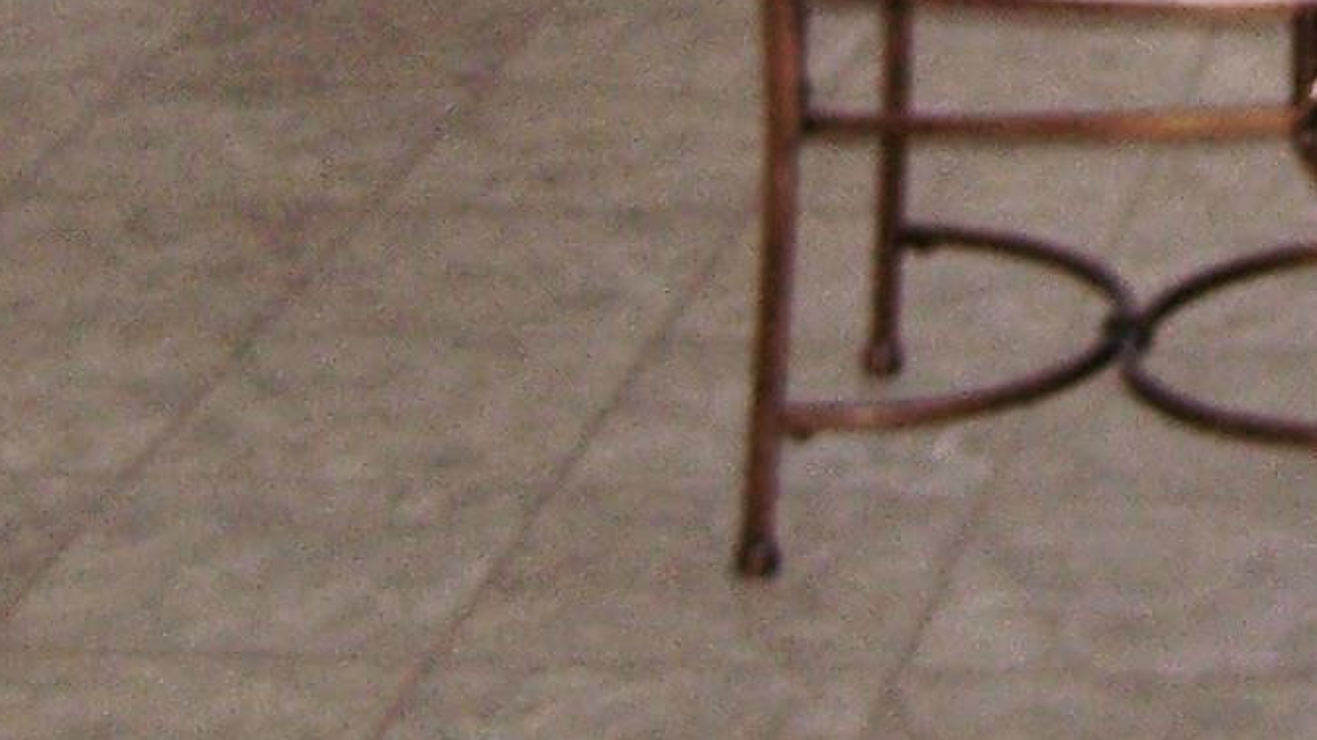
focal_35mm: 159
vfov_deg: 7.2
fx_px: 5551
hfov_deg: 12.9
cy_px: -970
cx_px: 1890
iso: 80
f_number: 2.8
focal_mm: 6.3
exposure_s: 1/500
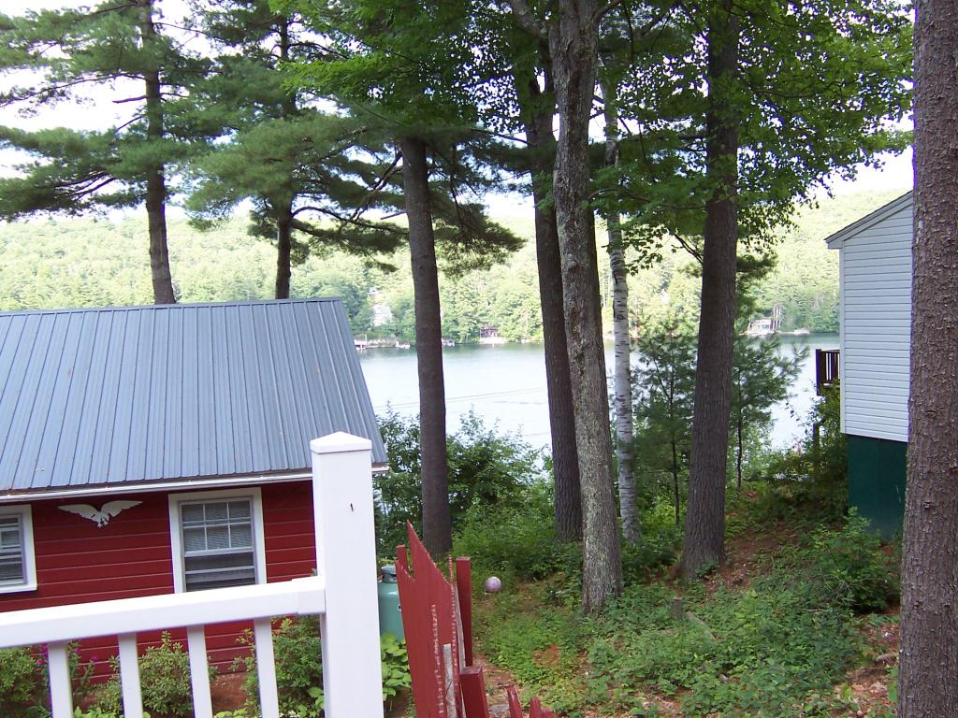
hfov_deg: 51.4
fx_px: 996
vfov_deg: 39.7
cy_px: 359
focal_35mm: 36
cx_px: 479
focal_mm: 5.6
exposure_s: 1/125
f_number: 3.4
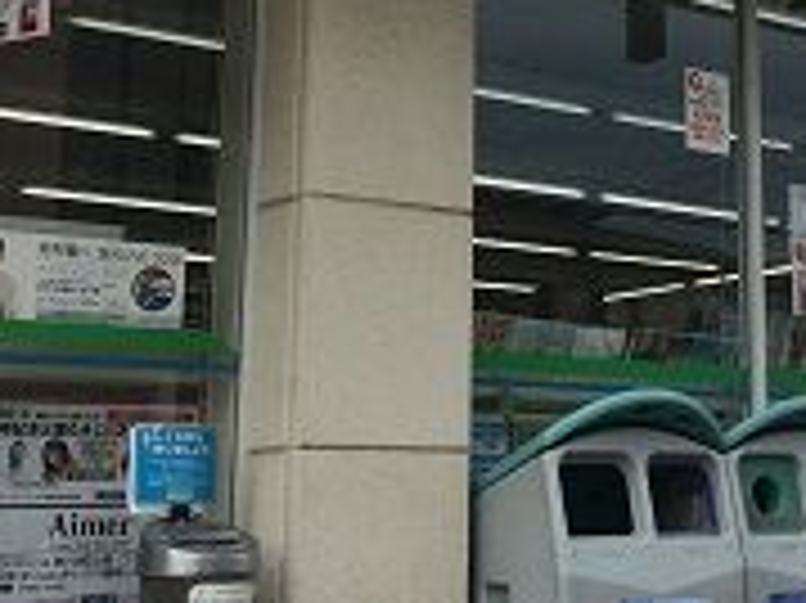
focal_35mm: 81
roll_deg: +0.5
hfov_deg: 23.6
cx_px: 693
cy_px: 74
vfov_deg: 17.9
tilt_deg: +13.8
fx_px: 1885
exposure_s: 1/2053
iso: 32
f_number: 2.2
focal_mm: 4.15
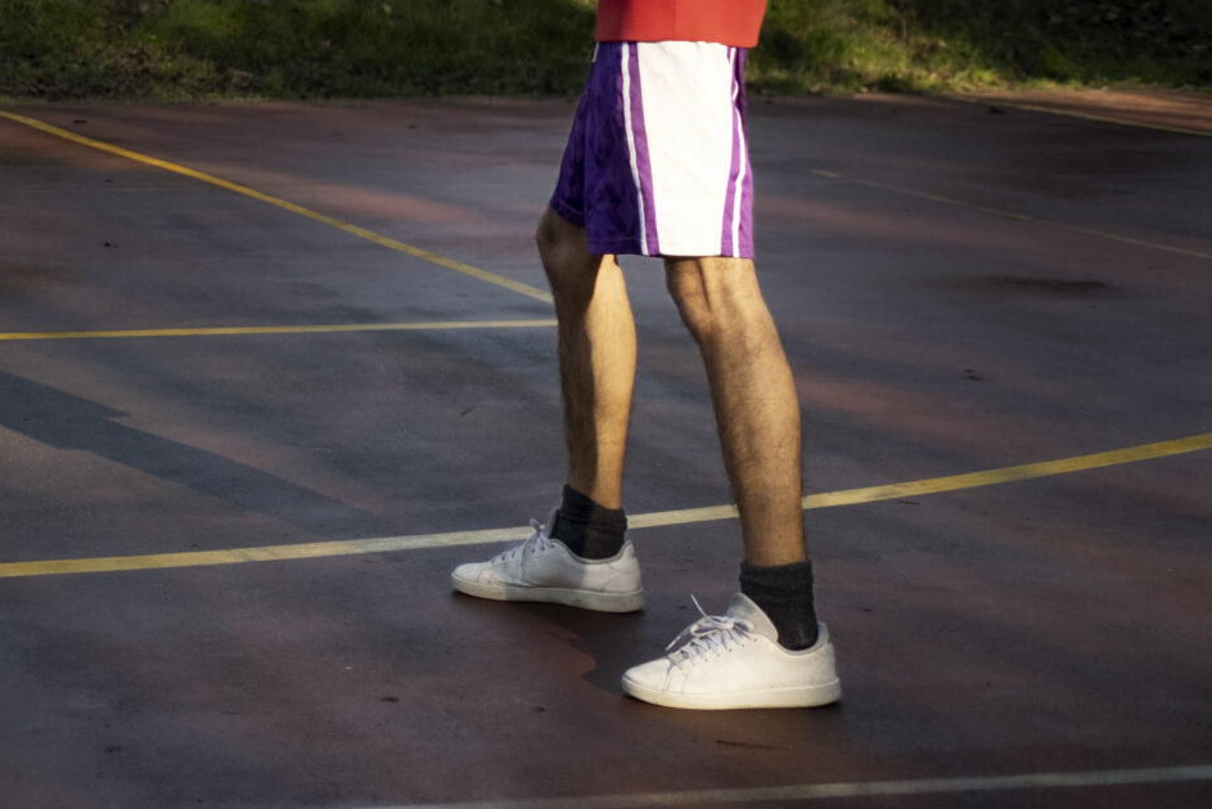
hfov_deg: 19.6
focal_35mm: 95
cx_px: -397
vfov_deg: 14.2
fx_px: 3199
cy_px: 11
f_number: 2
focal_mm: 23
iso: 320
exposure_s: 1/2500
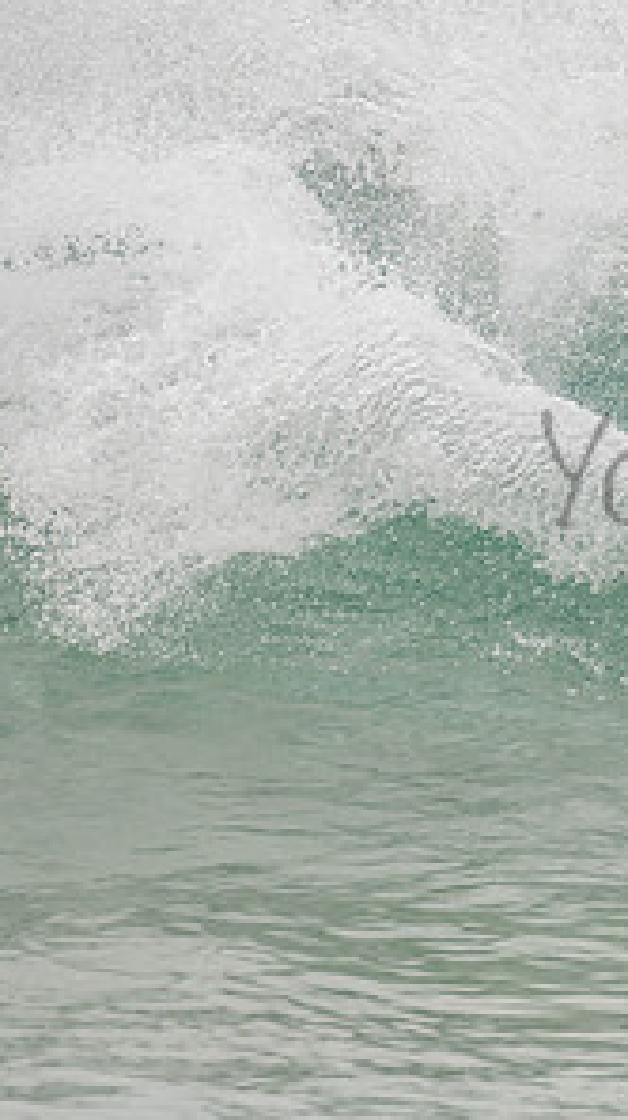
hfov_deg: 1.2
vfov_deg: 2.1
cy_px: 437
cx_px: 931
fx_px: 30473
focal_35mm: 1027
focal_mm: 500
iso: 360
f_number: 5.6
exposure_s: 1/2000
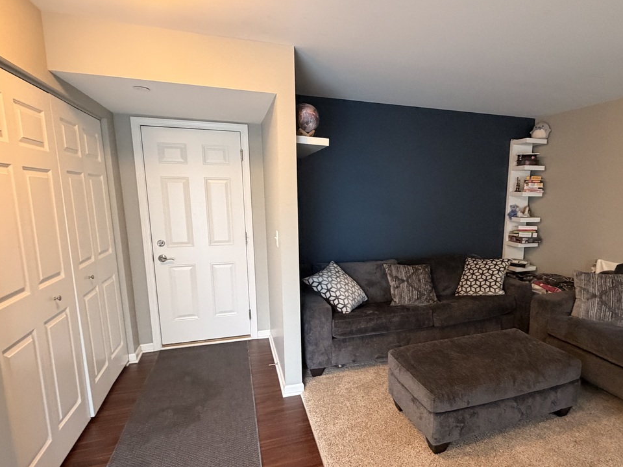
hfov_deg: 77.9
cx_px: 380
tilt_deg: -9.1
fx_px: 378
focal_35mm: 21
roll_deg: -0.4
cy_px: 257
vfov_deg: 63.3
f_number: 2.2
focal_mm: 2.22
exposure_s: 1/60
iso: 500
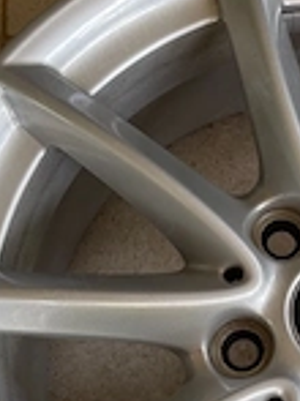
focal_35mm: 68
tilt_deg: -79.6
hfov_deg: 20.3
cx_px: 355
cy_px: 311
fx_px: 787
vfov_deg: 28.1
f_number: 1.6
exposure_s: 1/121
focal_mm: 5.1
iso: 80
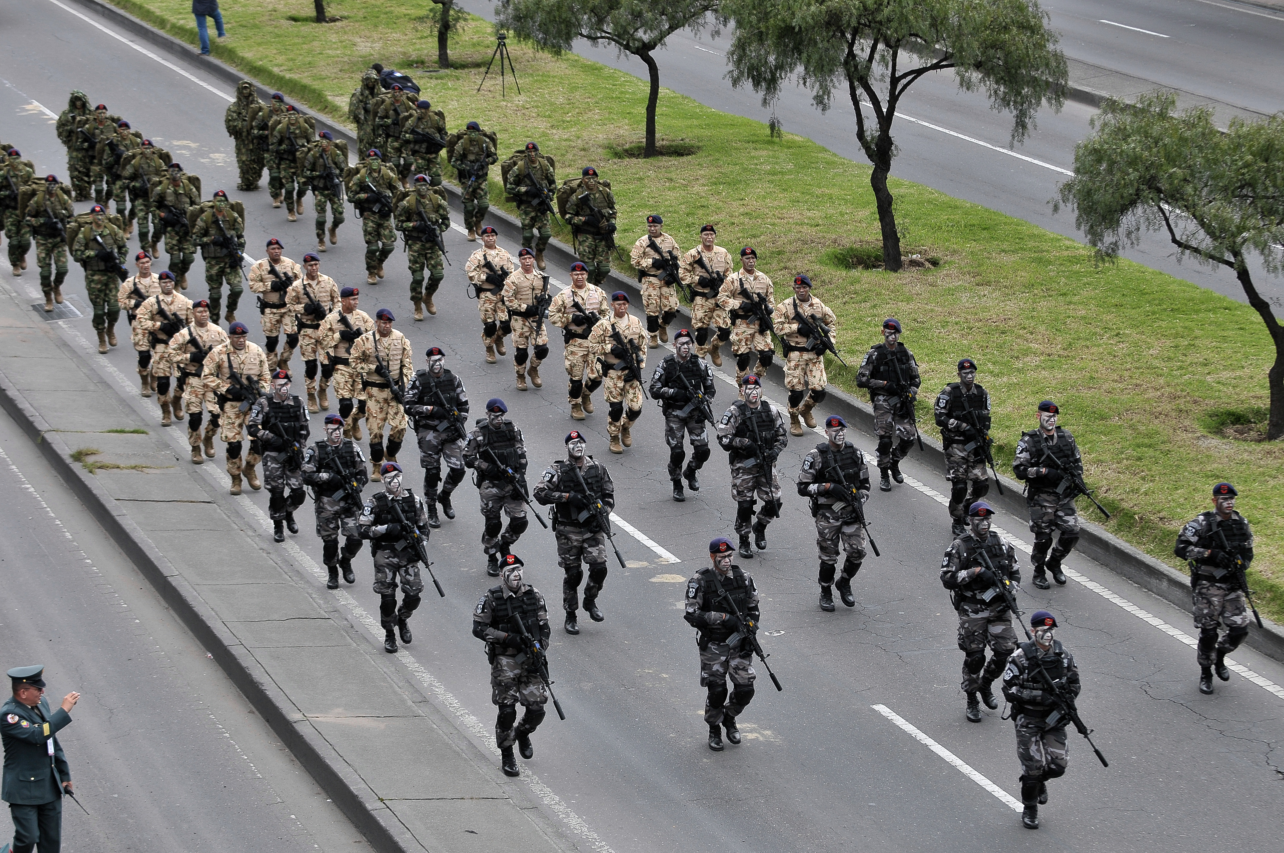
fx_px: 4008
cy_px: 426
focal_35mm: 112
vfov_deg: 12.1
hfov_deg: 18.2
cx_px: 642
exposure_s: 1/400
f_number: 3.5
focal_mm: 75
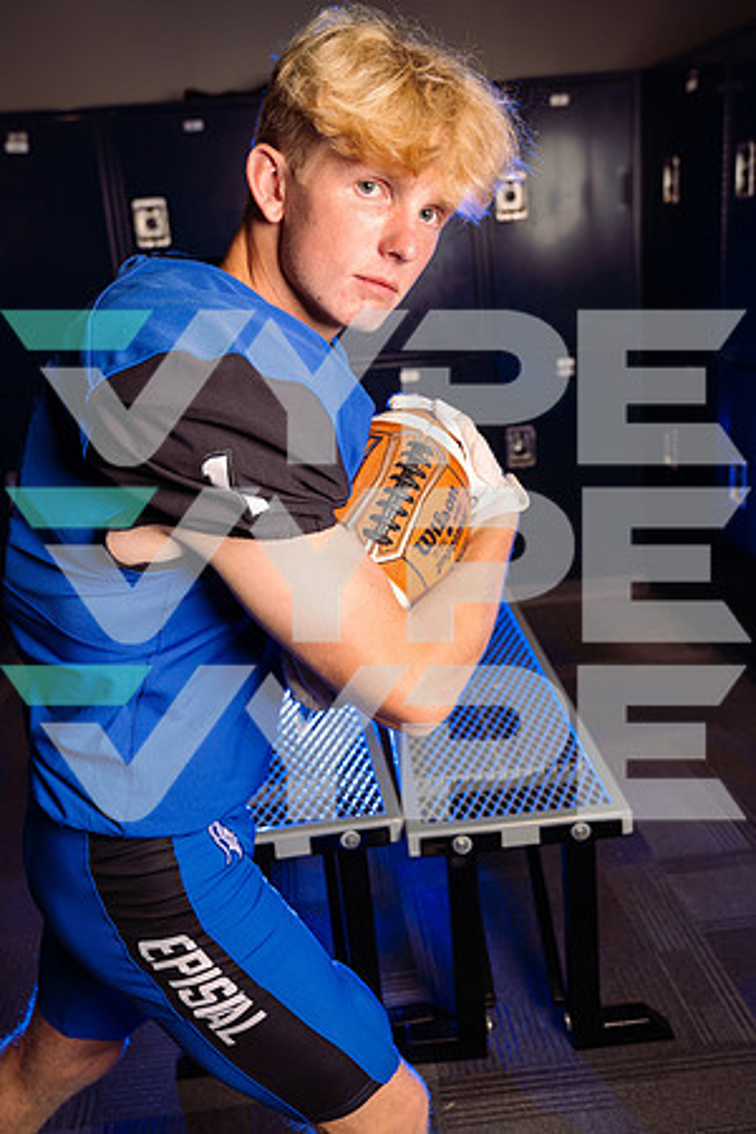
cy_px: 567
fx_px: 1134
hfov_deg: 36.9
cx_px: 378
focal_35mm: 36
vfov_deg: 53.1
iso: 320
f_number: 4.5
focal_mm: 36
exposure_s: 1/250
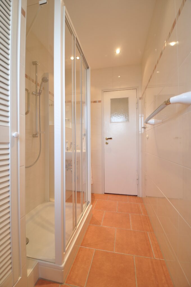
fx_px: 120
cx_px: 96
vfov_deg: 100.5
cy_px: 144
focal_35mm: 15
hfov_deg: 77.2
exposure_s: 1/25
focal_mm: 10
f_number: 3.5
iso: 200
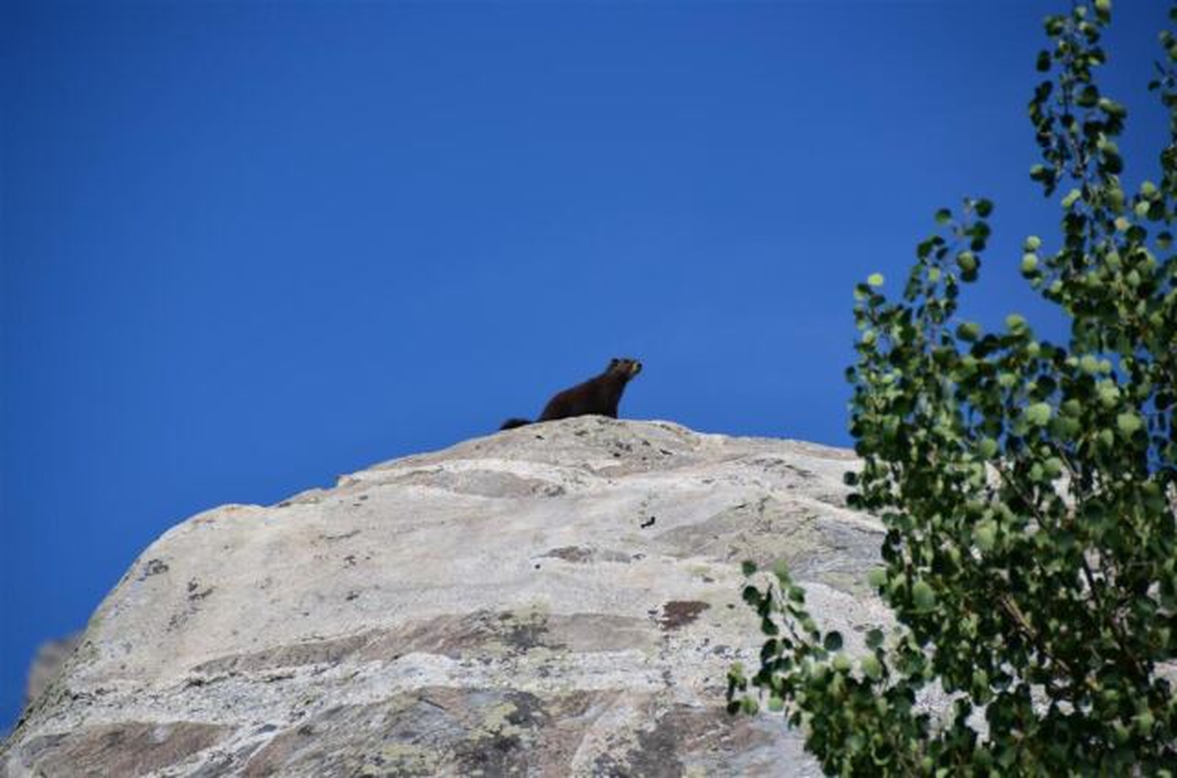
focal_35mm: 300
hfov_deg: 6.9
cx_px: 588
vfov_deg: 4.6
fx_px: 9782
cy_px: 389
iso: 200
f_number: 5.6
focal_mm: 200
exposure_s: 1/1600
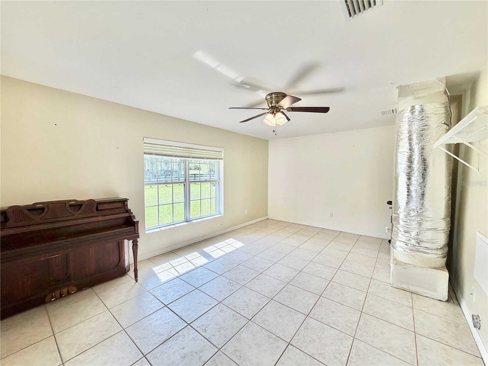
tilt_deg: -2.7
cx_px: 244
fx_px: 197
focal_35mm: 14
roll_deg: +0.5
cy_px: 183
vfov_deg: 85.7
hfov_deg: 102.1
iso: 50
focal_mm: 2.22
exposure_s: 1/135
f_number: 2.2
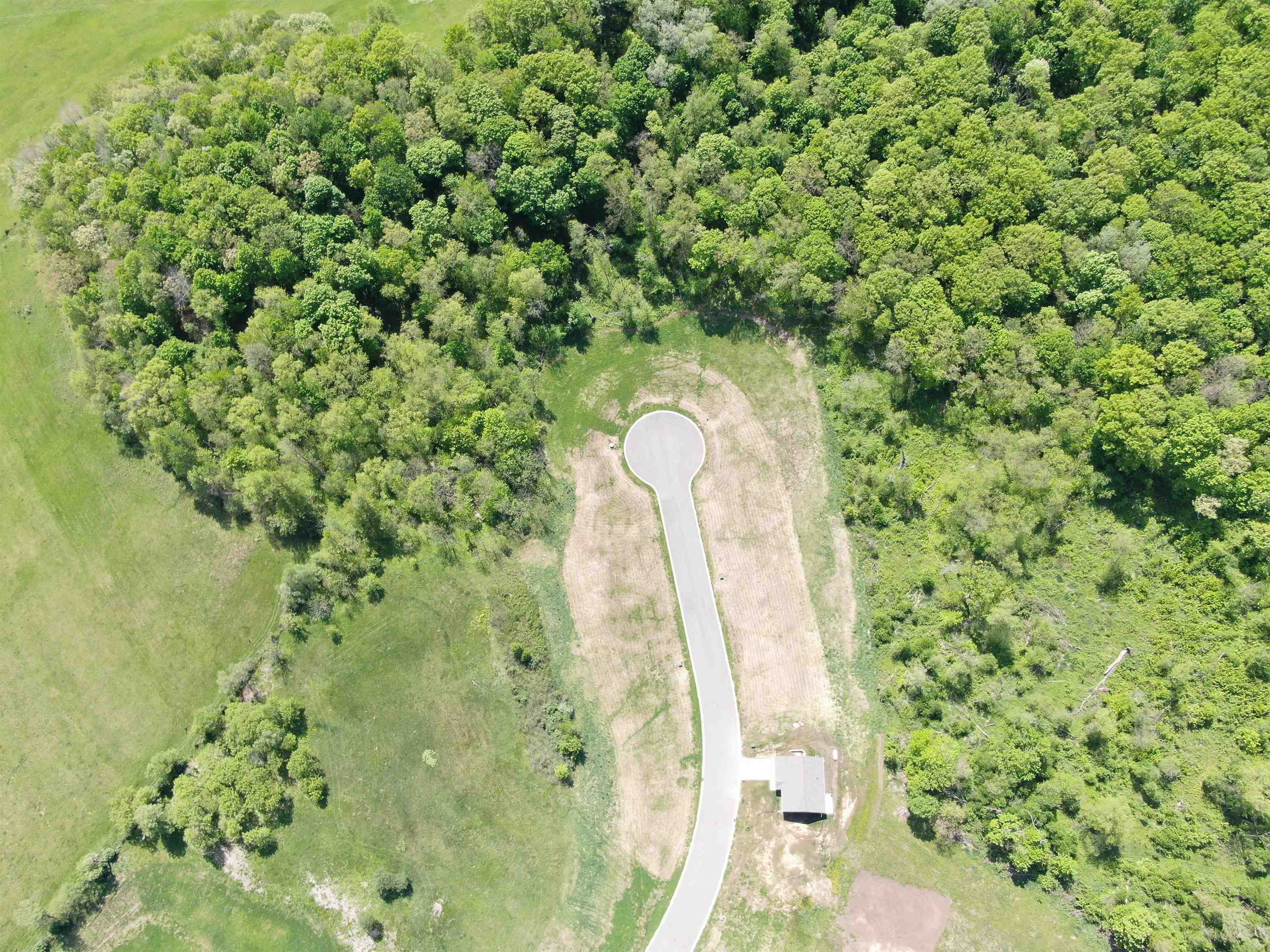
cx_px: 635
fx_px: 881
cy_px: 476
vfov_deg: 56.8
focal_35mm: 24
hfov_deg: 71.6
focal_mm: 4.39
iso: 100
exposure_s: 1/500
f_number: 2.8
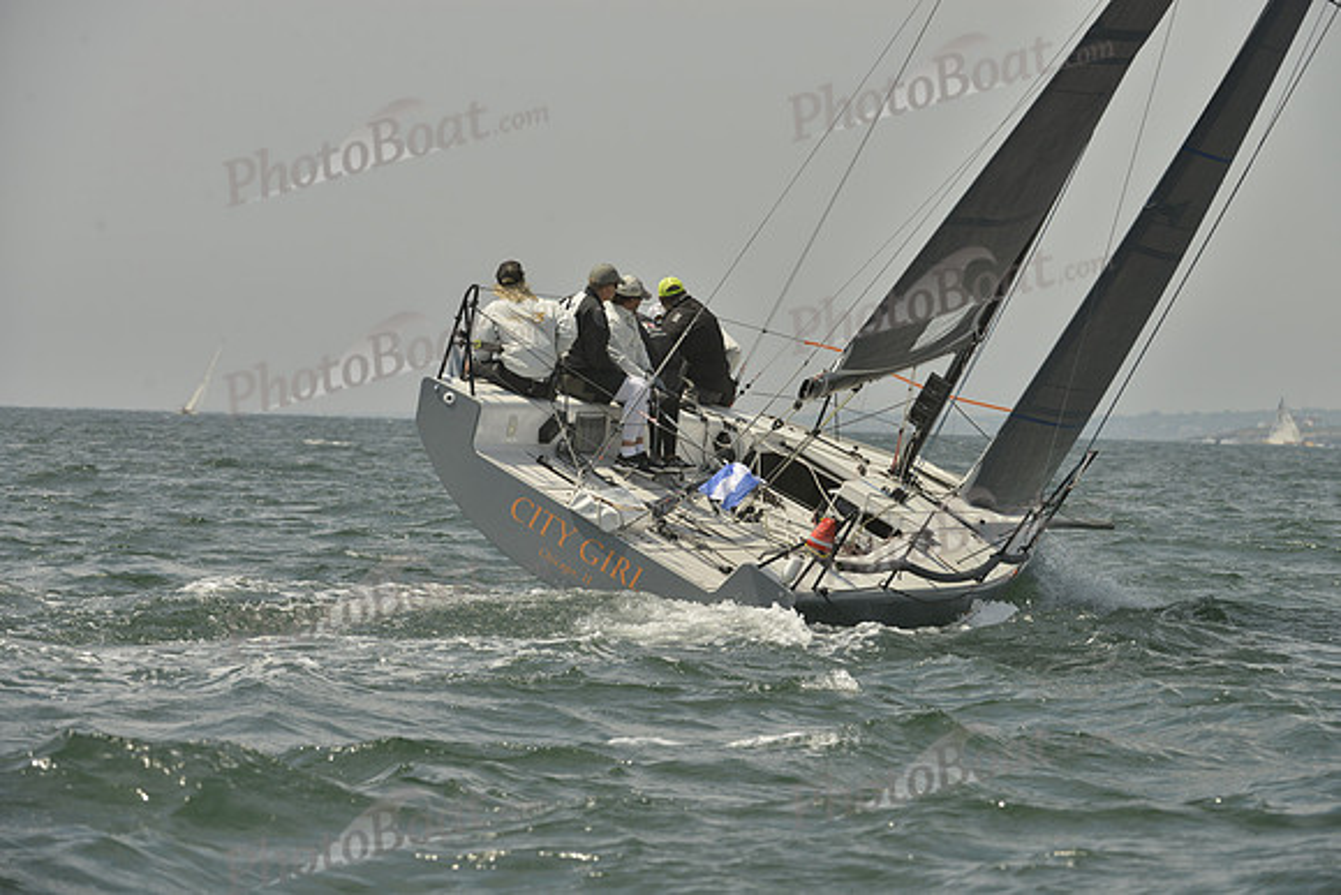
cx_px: 670
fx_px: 7451
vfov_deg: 6.9
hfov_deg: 10.3
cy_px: 448
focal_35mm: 200
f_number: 9
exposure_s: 1/1000
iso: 280
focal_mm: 200
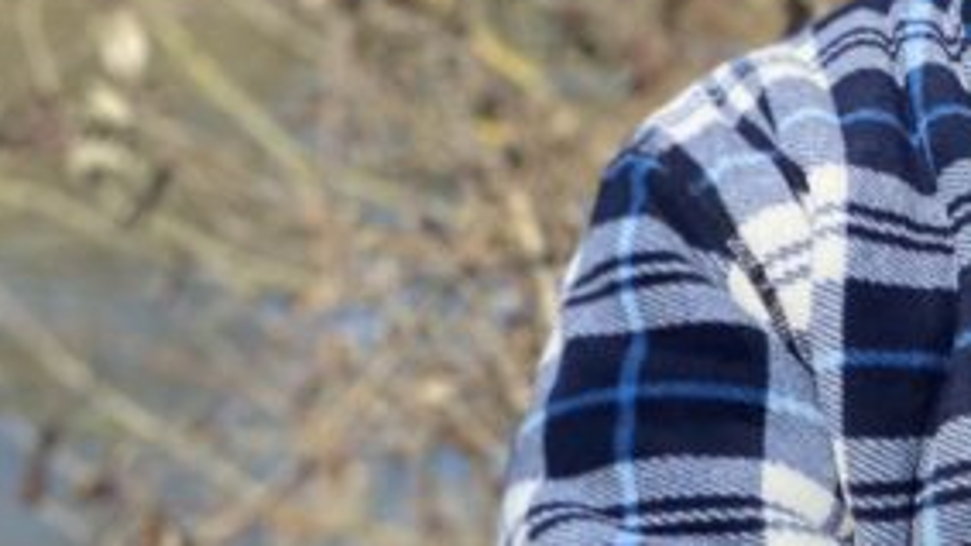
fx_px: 5277
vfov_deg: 5.9
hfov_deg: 10.4
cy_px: 773
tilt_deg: -11.0
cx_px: 964
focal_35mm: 205
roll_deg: -0.5
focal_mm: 6
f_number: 2
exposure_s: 1/1261
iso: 20
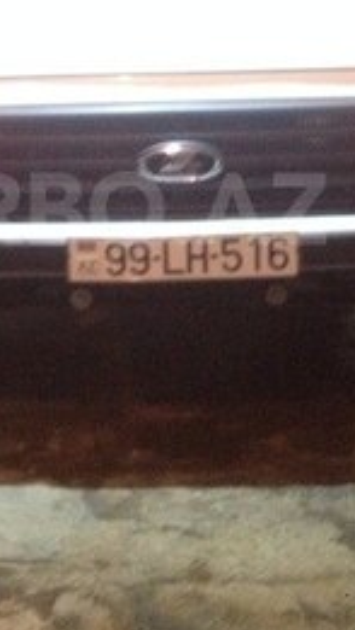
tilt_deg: -13.2
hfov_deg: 13.3
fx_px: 1521
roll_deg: +0.9
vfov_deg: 23.3
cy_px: 209
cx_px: 80
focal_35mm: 91
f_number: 2.4
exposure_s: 1/17
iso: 400
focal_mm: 4.12
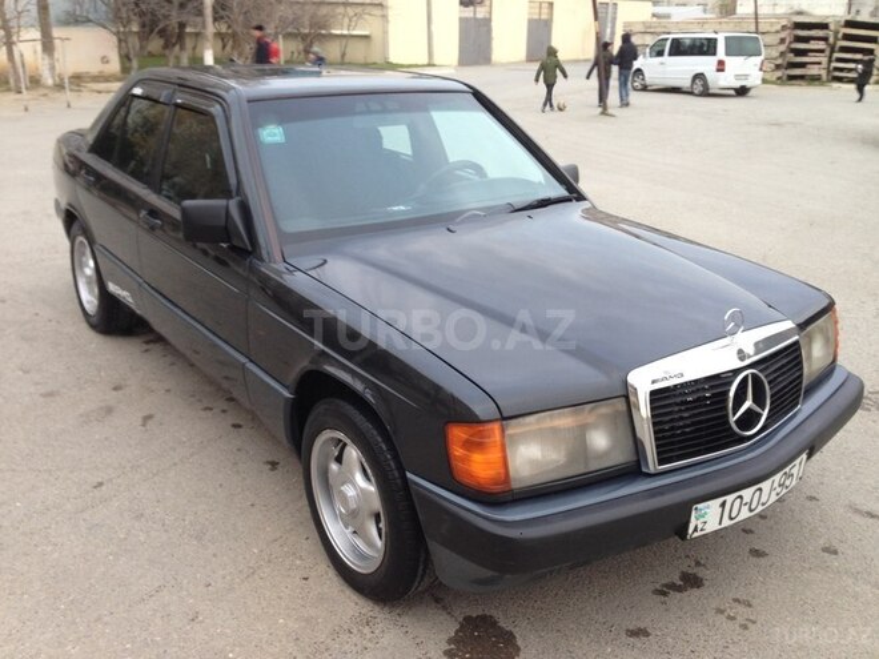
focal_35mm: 33
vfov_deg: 42.9
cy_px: 330
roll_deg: -0.8
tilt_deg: -19.7
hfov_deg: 55.4
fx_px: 838
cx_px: 440
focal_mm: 4.12
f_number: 2.4
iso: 50
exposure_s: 1/20
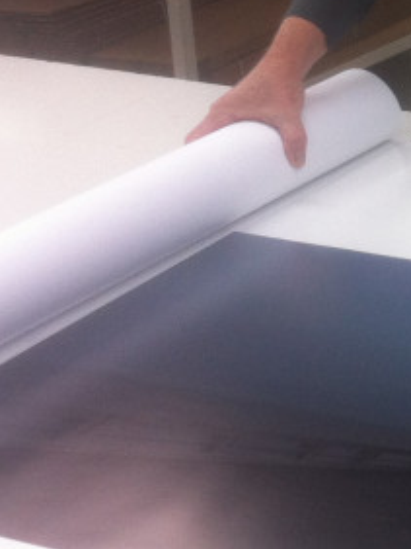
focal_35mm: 127
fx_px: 2014
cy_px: 126
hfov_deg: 10.8
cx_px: 779
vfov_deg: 15.5
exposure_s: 1/25
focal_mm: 3.85
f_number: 2.8
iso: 80
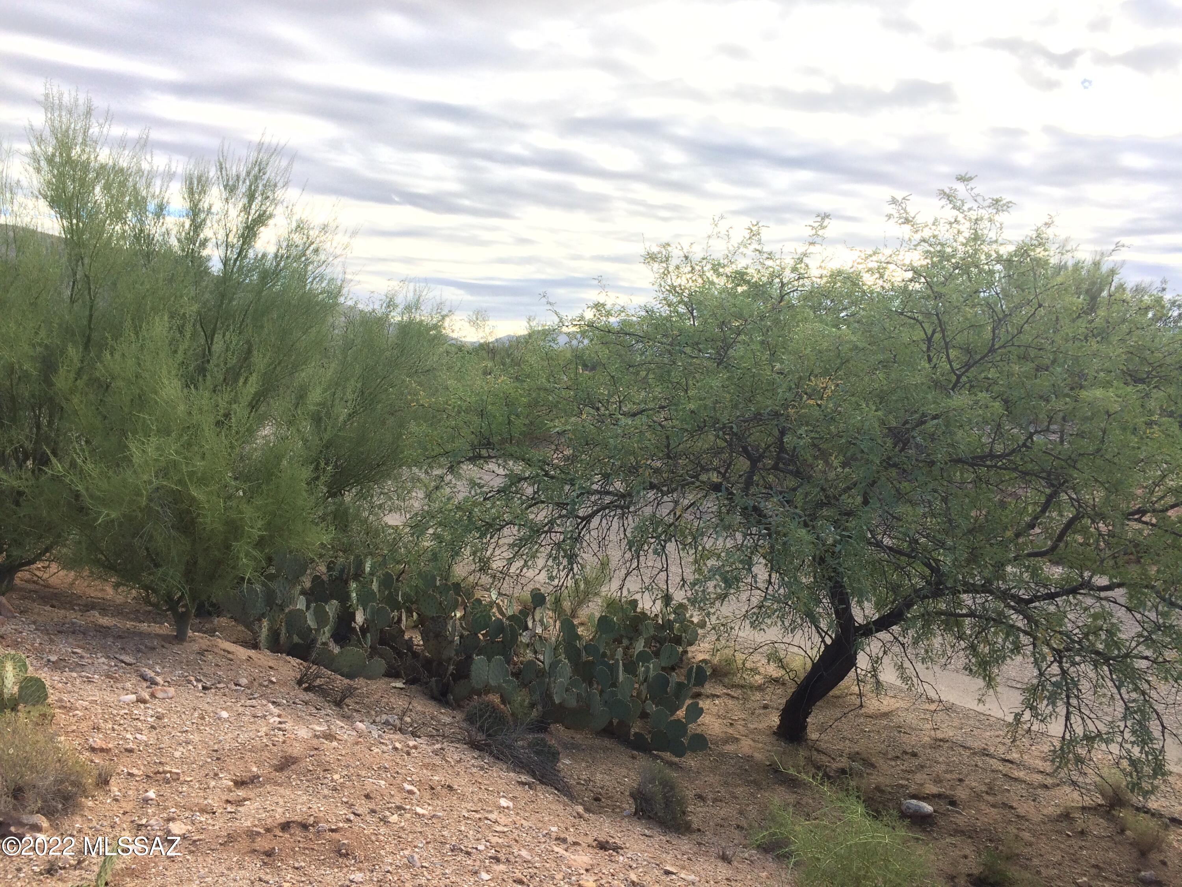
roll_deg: -2.0
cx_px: 591
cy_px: 444
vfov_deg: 48.2
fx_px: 990
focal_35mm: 29
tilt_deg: -4.2
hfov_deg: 61.7
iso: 32
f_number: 2.2
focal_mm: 4.15
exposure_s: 1/578
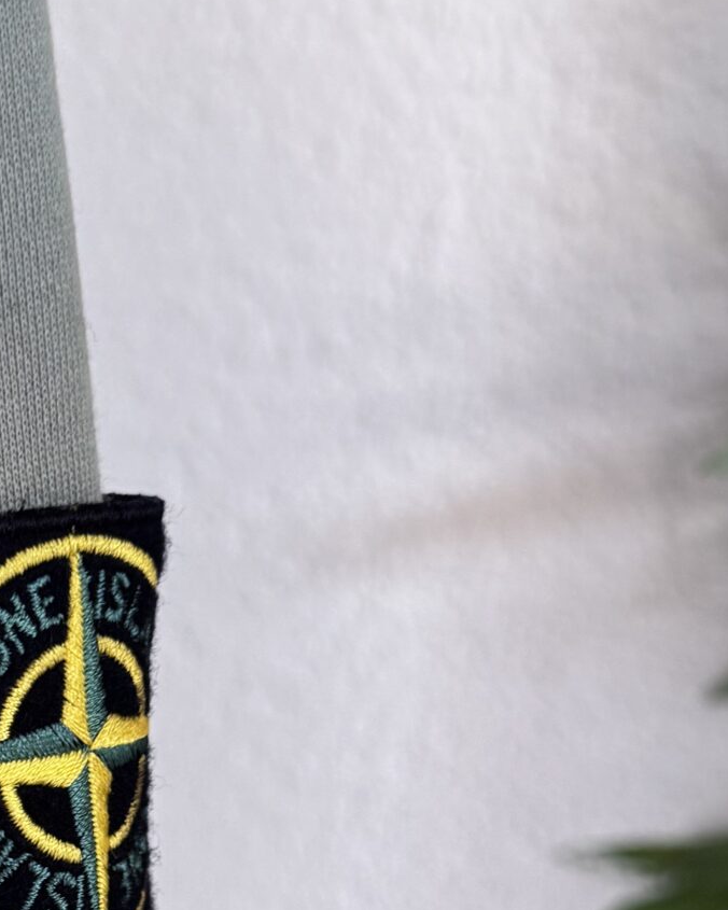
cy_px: 830
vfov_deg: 25.9
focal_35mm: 71
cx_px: -59
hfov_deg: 20.6
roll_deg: -0.1
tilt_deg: -13.4
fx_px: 1912
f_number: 1.78
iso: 200
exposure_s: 1/100
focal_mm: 6.76
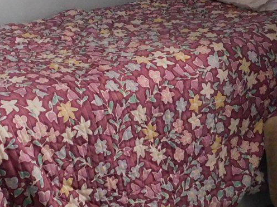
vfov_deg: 14.7
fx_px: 760
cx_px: 106
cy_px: -77
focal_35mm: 95
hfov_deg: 20.6
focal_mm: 4
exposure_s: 1/13
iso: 400
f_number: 3
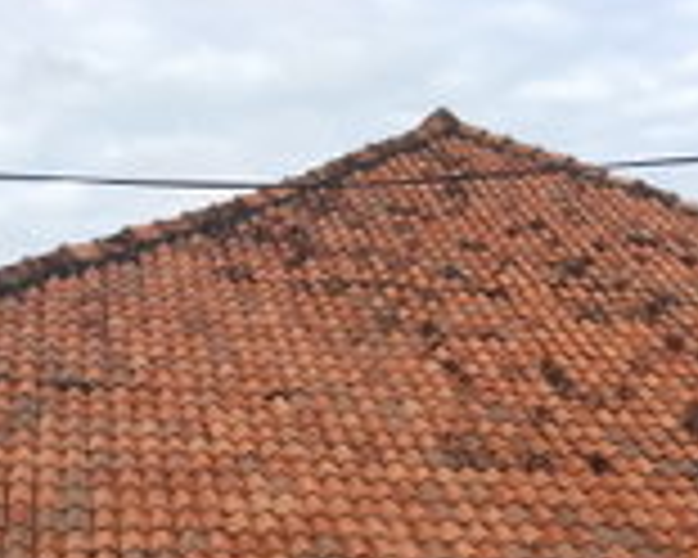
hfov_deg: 26.0
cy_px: 648
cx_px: 279
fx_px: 1508
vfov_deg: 19.9
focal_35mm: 73
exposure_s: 1/370
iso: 25
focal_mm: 4.15
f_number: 2.2
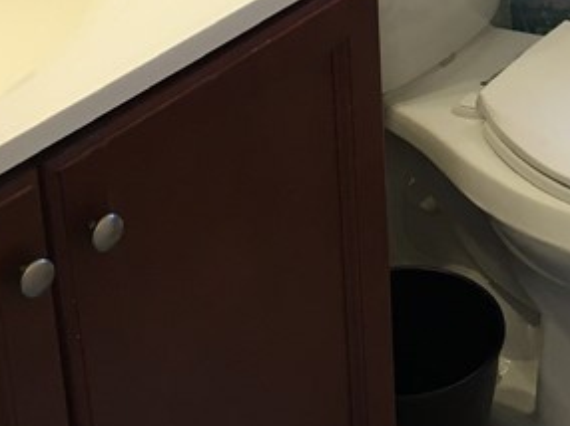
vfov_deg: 13.7
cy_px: -117
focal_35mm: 104
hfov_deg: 18.2
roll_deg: -2.2
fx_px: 1711
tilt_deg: -23.9
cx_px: 640
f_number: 2.2
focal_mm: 4.15
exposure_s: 1/30
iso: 50
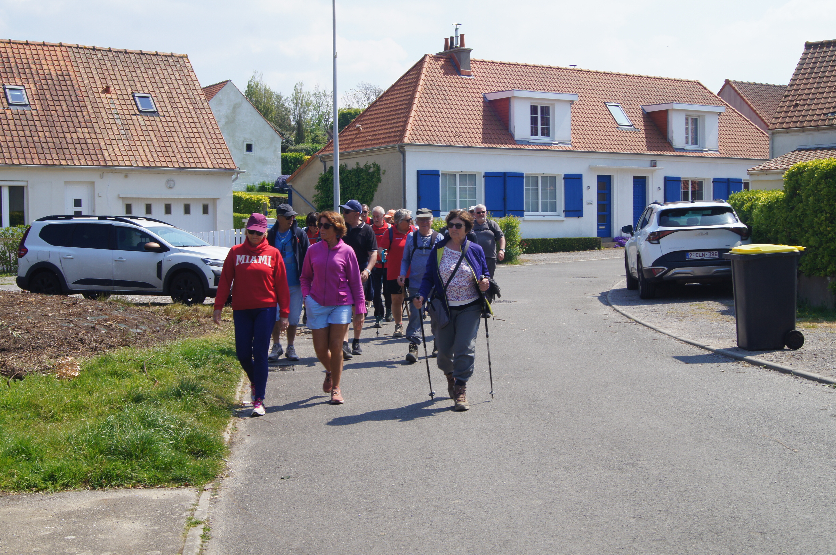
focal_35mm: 45
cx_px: 418
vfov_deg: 29.8
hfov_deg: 43.6
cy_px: 278
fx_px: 1044
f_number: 13
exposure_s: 1/100
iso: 100
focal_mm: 30
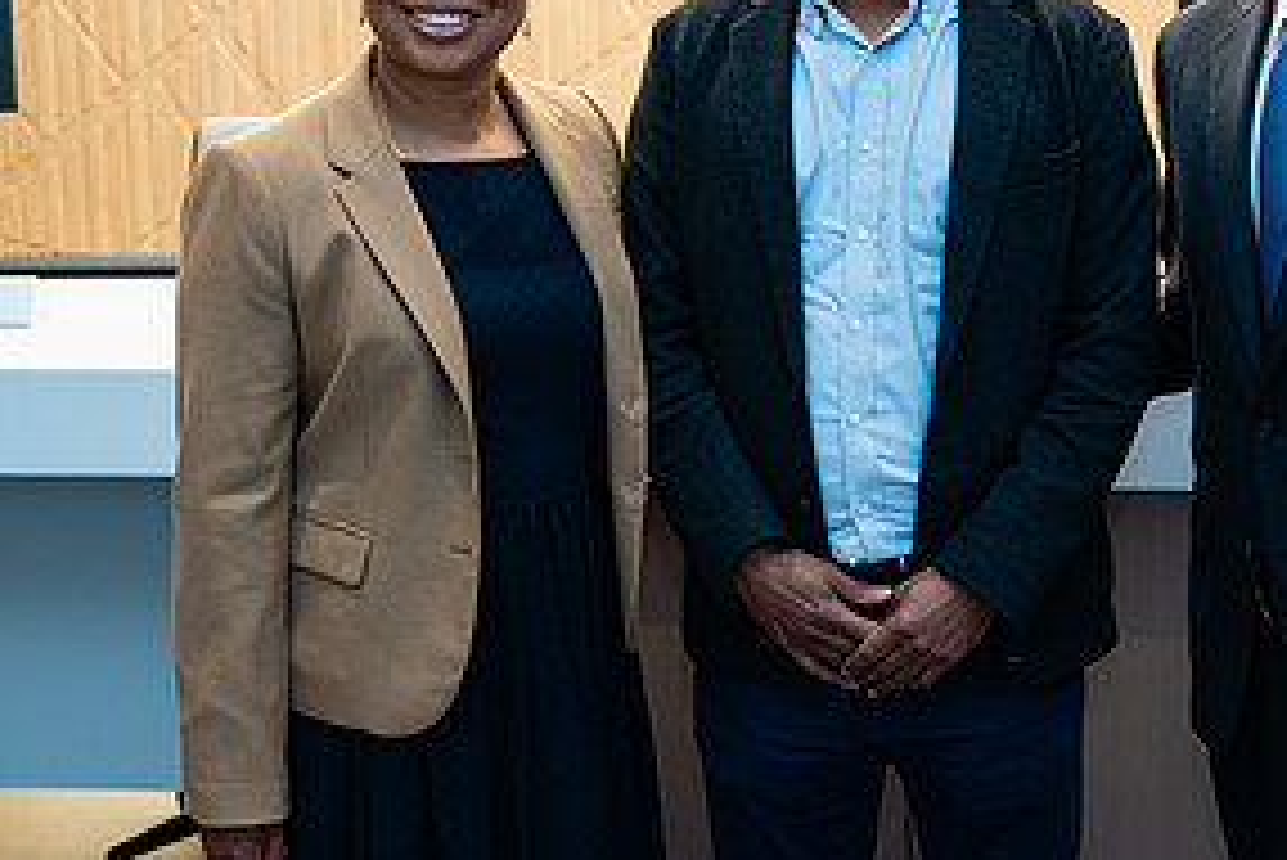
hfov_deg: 30.8
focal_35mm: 65
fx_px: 2325
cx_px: 798
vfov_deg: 20.9
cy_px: 307
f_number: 3.2
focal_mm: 30.5
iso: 500
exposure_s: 1/200
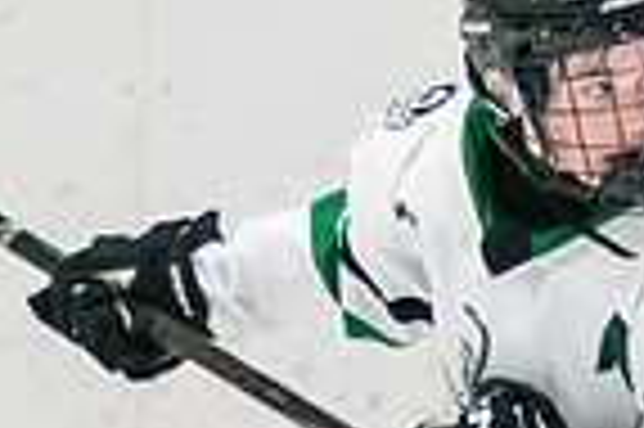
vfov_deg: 1.3
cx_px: 475
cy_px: 484
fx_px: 18815
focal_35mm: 1053
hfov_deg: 2.0
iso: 3200
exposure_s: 1/1000
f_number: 3.2
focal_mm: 120
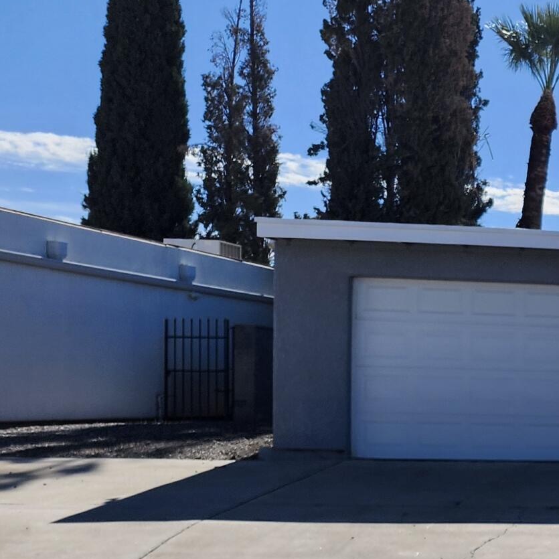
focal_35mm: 73
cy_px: 437
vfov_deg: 23.4
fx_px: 1334
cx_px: 950
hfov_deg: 19.1
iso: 25
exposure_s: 1/2140
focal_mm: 5.54
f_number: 1.8
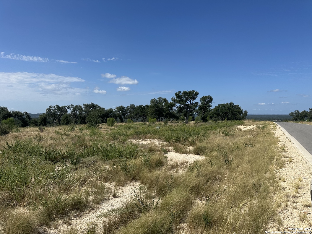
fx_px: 216
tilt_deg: -1.4
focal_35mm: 24
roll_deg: -0.7
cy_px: 117
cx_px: 156
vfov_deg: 56.8
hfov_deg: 71.6
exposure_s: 1/7042
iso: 80
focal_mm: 6.86
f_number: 1.78
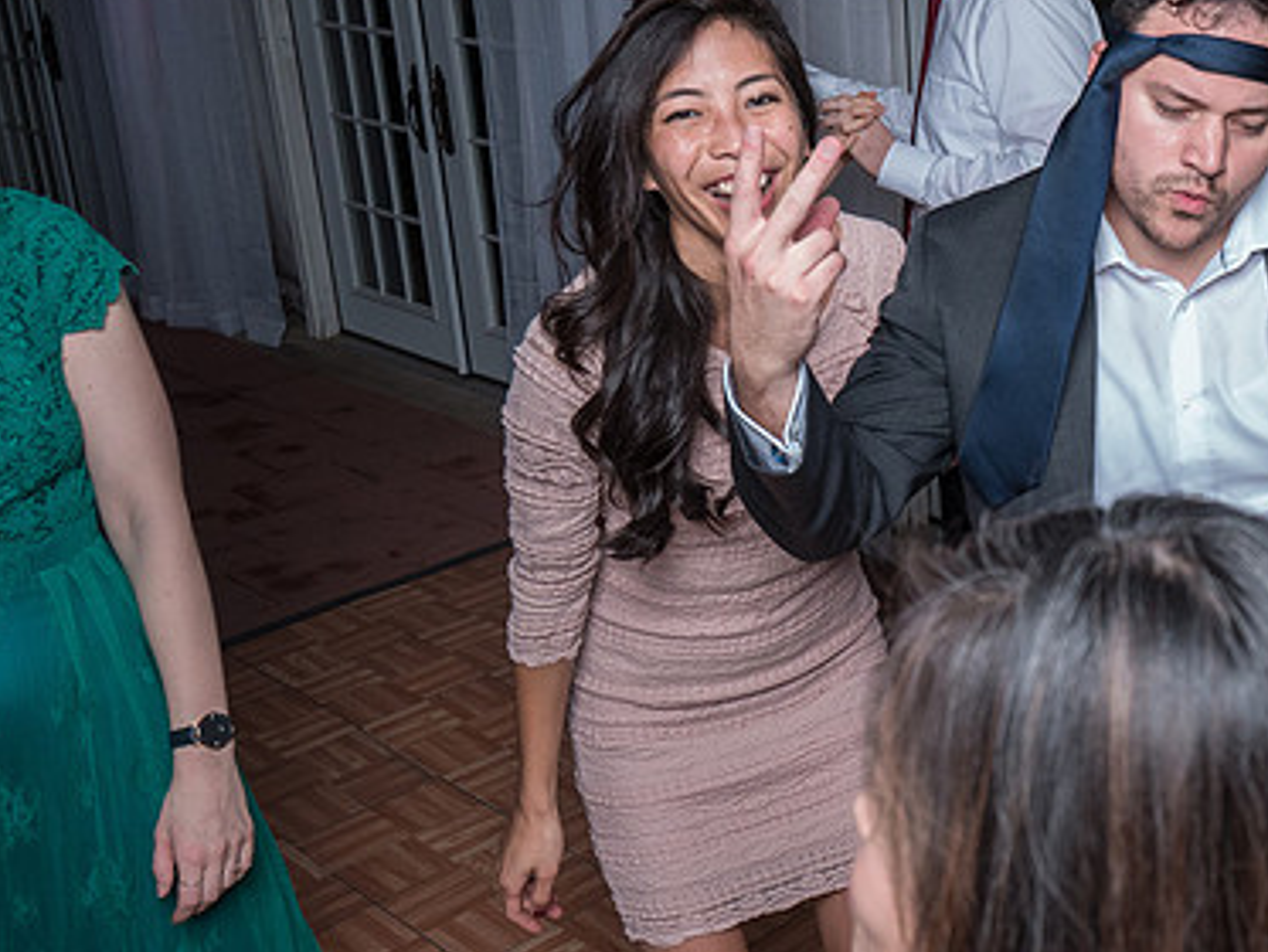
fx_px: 1649
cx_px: 1100
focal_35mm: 45
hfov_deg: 39.5
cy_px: 410
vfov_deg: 32.2
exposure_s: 1/200
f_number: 5.6
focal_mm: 24
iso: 2000
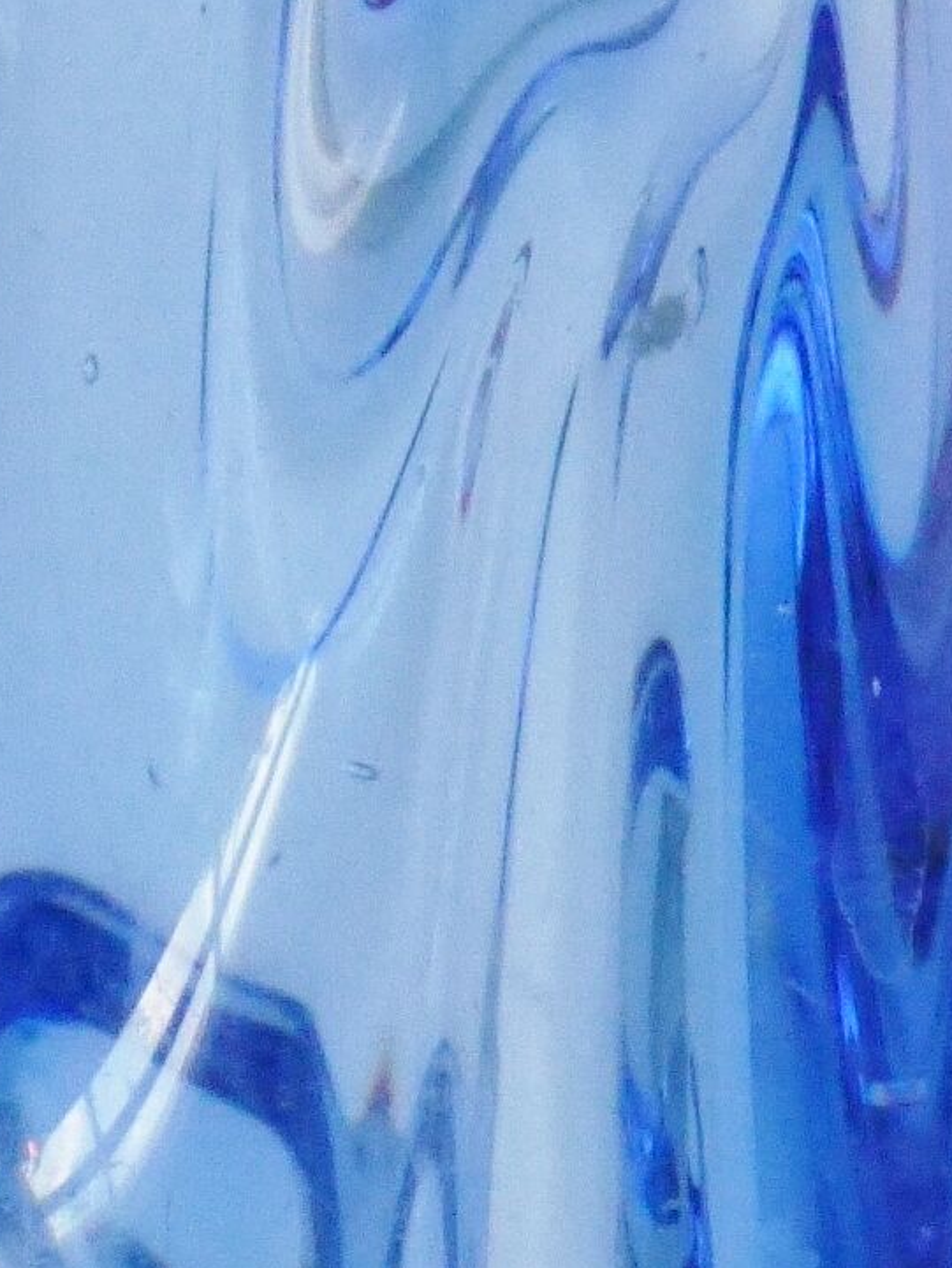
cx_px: 30
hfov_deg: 0.9
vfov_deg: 1.2
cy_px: 1008
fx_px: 59313
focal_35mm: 1618
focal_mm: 81.7
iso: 800
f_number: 6.3
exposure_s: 1/125
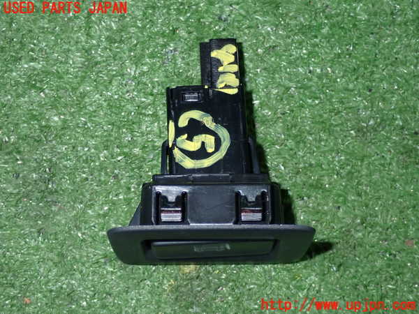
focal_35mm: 67
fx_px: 811
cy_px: 157
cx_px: 210
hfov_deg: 29.0
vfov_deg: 21.9
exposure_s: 1/60
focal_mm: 11.88
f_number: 11
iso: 800
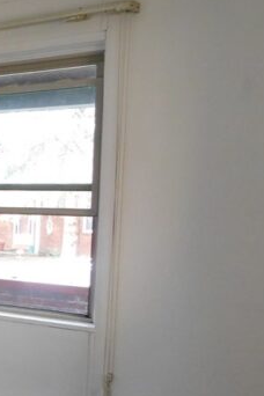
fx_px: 616
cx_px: -182
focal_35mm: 56
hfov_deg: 19.5
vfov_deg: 35.4
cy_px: 249
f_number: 3
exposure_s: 1/30
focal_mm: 4
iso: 320
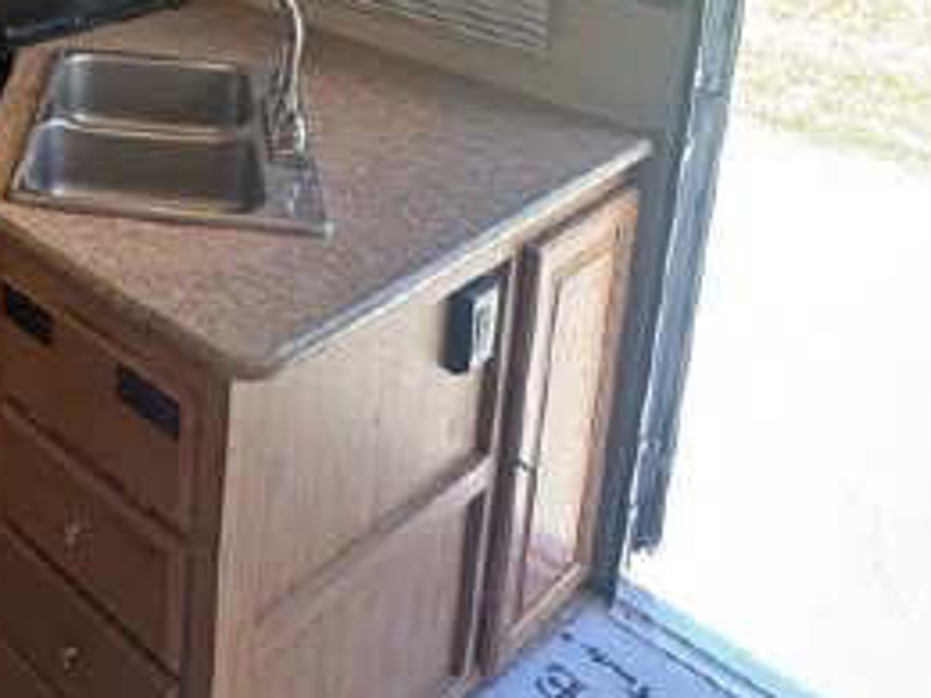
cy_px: -111
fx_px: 1156
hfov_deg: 39.0
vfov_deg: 29.5
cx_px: 7
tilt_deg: -10.8
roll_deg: +0.8
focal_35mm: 43
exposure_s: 1/99
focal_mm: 2.22
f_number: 2.2
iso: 200
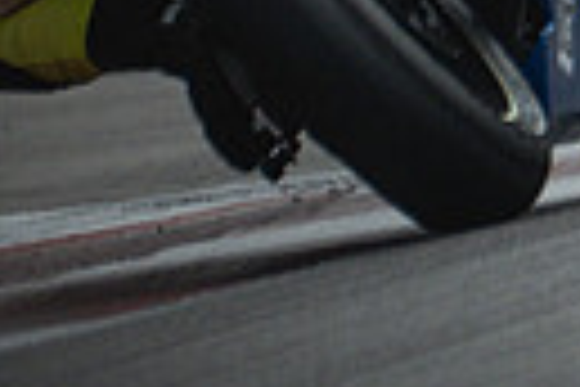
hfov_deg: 0.8
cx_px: 1263
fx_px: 43400
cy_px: -331
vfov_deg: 0.5
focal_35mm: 2694
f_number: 5.6
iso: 1600
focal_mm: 400
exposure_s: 1/2500
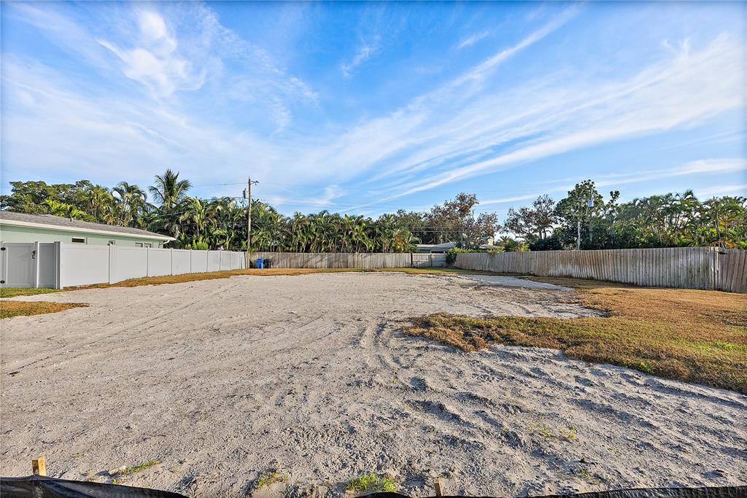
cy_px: 249
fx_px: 332
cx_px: 374
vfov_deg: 73.8
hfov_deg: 96.7
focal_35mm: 16
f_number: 9
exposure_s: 1/1000
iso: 1600
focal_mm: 16
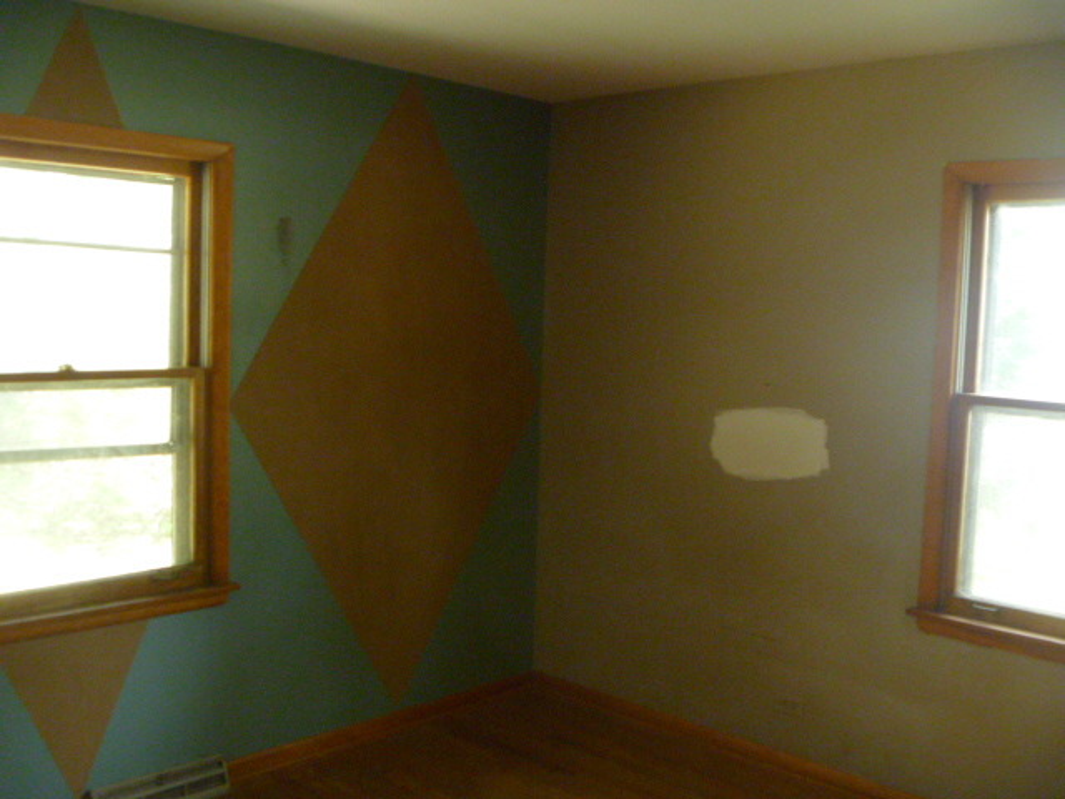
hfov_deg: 52.6
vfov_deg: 40.7
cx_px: 532
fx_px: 1077
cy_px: 400
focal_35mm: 35
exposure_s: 1/30
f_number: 3.5
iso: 400
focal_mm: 6.3
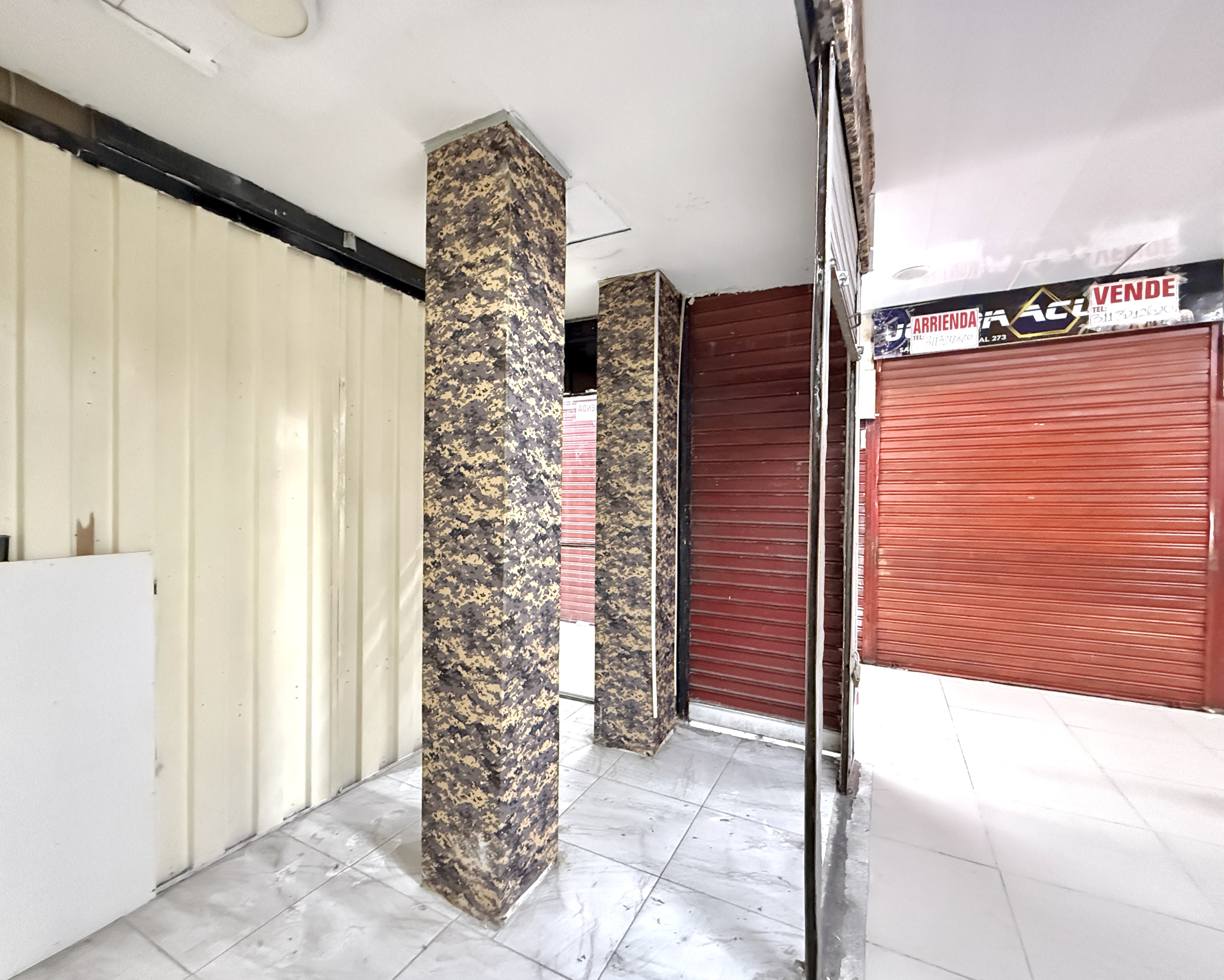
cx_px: 595
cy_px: 504
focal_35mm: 15
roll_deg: -0.5
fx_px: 543
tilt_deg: -0.6
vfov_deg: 84.0
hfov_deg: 96.8
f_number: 2.2
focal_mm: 2.22
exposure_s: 1/40
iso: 1250
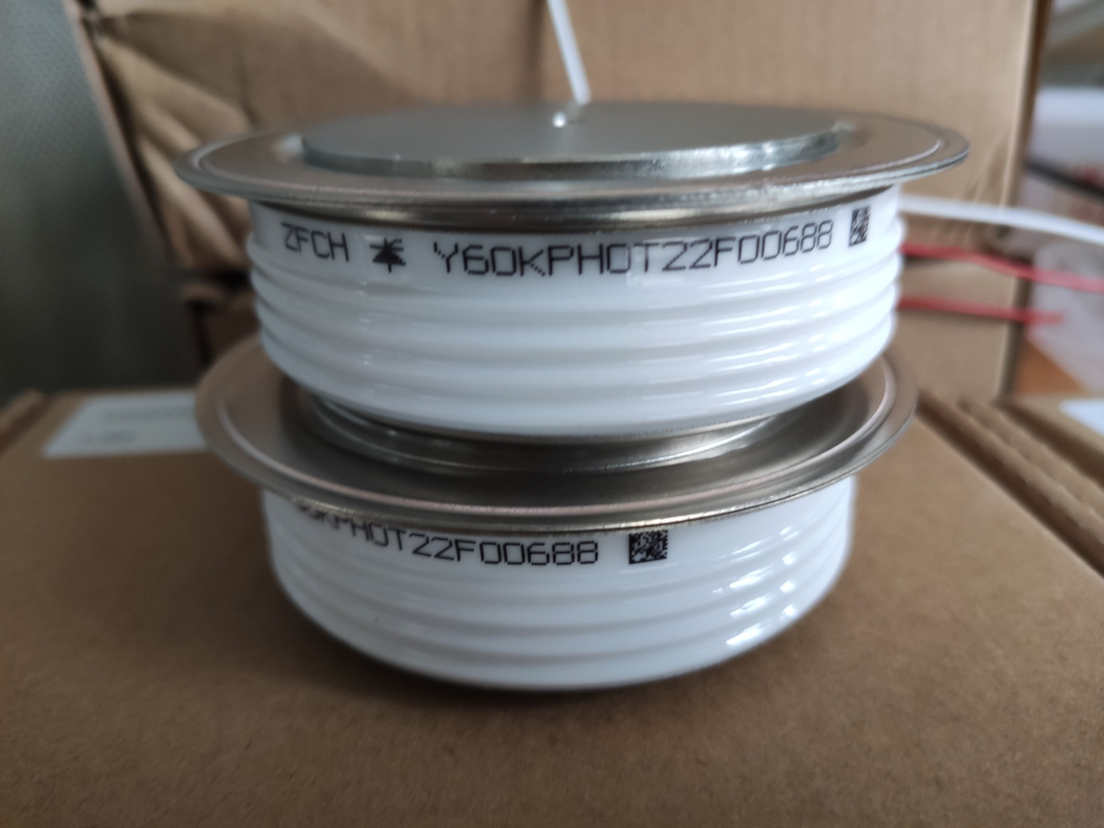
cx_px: 552
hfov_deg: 67.3
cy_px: 414
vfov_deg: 53.1
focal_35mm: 26
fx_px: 829
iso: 794
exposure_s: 1/33
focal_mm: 4.77
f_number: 1.75
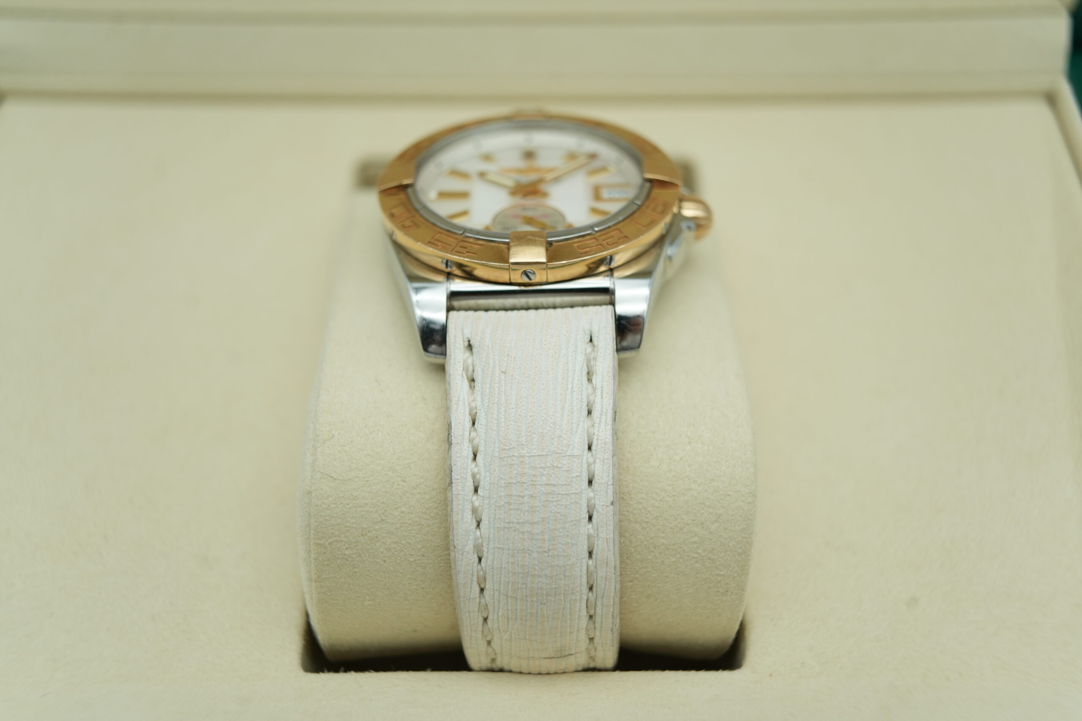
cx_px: 541
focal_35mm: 35
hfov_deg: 54.4
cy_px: 360
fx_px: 1052
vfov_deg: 37.9
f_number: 5
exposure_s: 1/250
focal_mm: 35
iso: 400
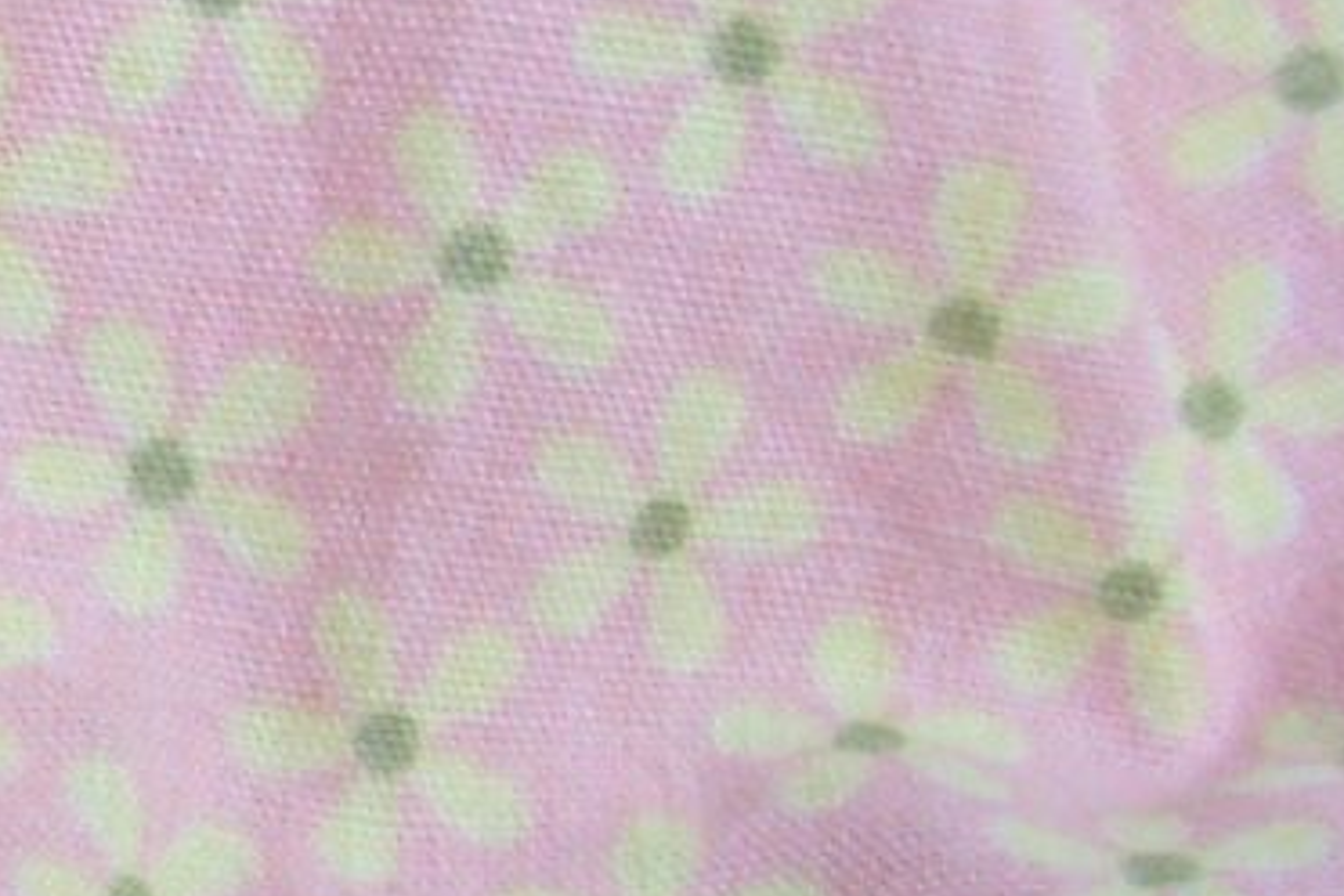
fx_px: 4629
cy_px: 950
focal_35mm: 124
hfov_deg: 15.1
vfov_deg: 10.9
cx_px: -788
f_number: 2.8
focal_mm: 5.6
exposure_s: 1/30
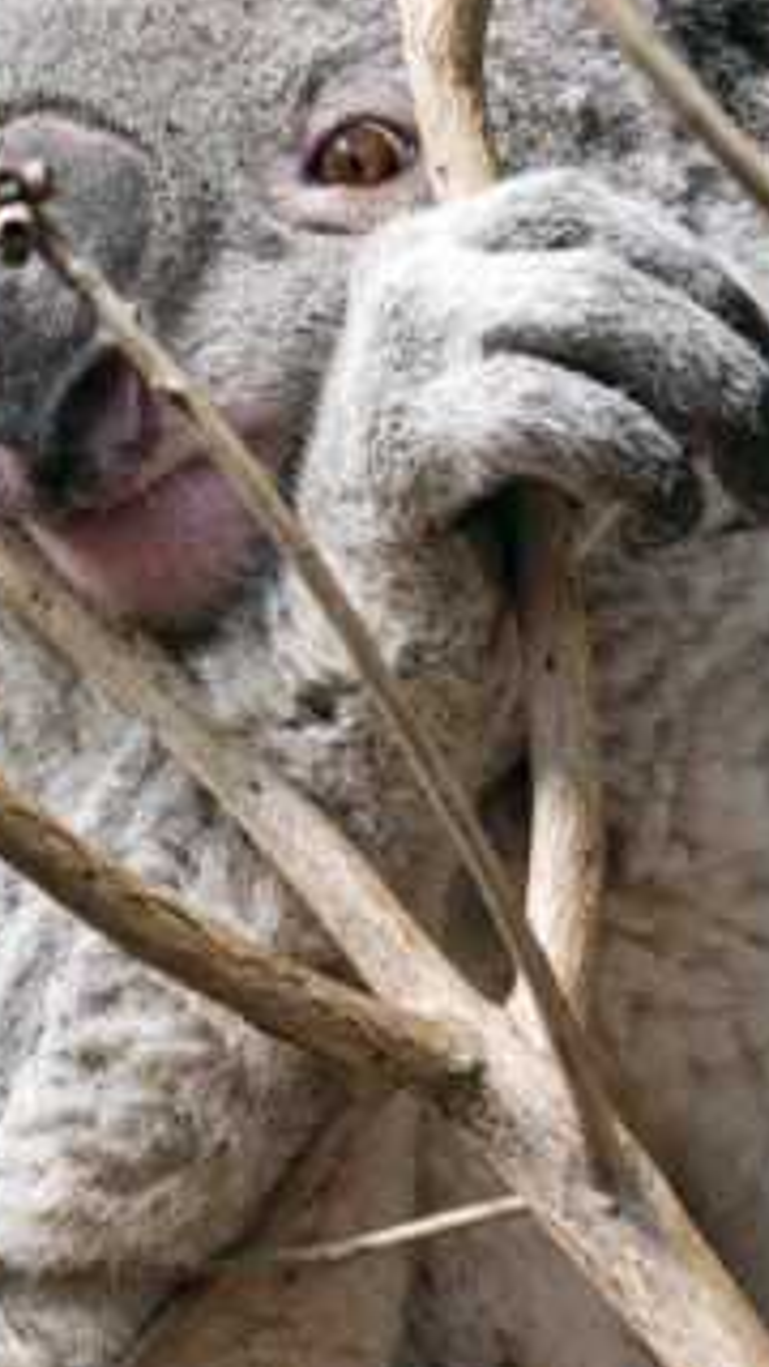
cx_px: 301
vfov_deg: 2.5
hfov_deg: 1.4
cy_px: 1294
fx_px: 31610
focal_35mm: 872
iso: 1100
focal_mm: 260
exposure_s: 1/640
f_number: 5
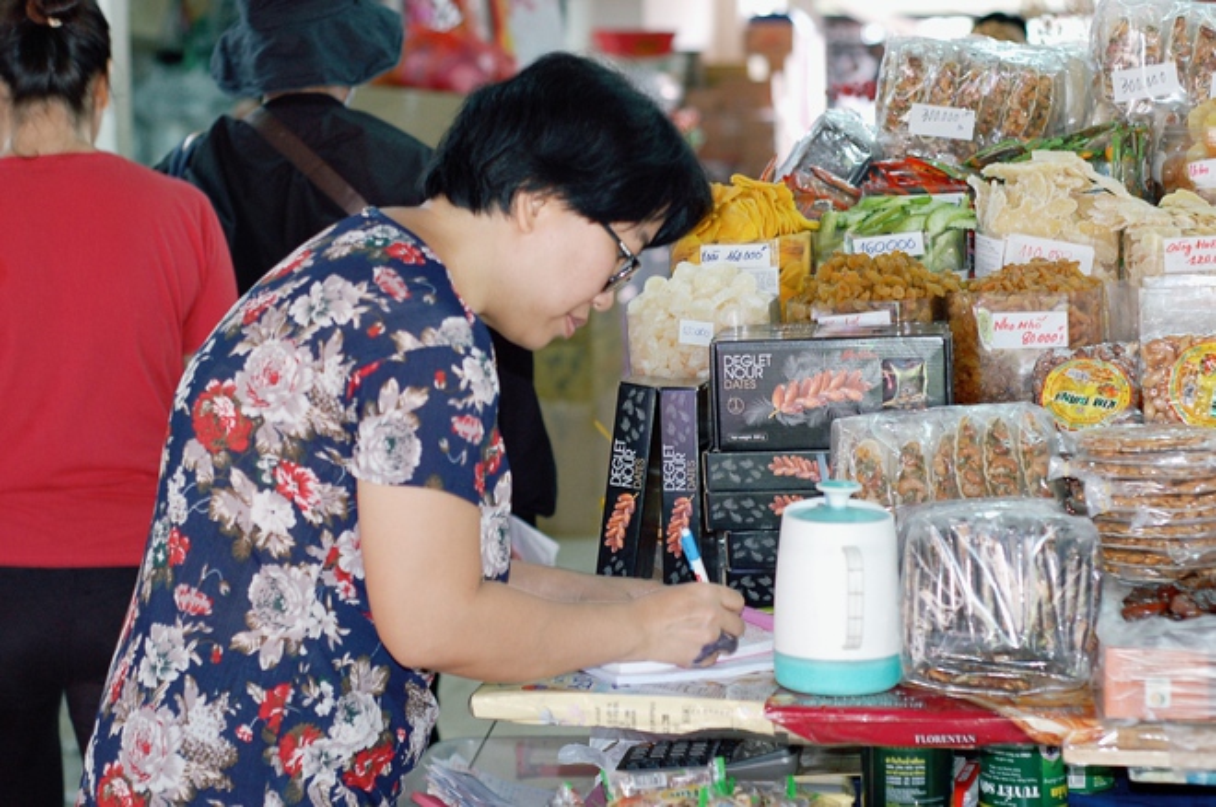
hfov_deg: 27.0
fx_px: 2530
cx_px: 608
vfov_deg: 18.1
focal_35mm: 75
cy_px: 404
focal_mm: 50
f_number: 2.8
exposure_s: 1/60
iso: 400
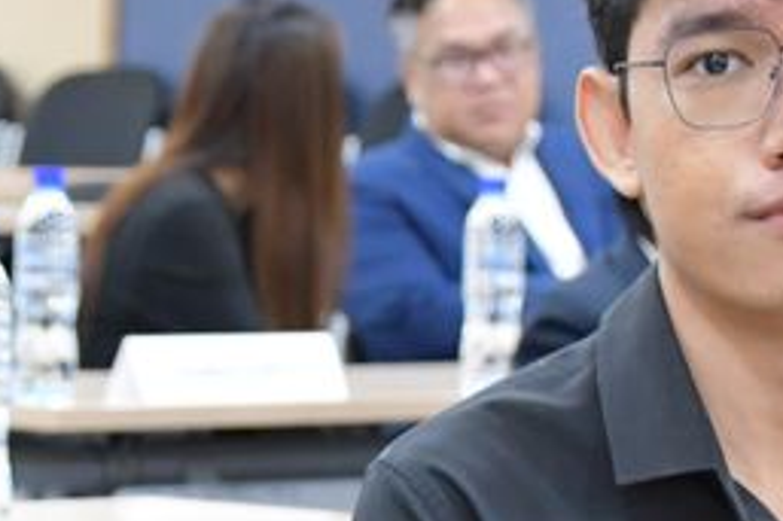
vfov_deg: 5.7
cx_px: 174
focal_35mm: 239
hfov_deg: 8.6
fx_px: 5195
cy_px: 623
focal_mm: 40
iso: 3200
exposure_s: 1/60
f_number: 4.2
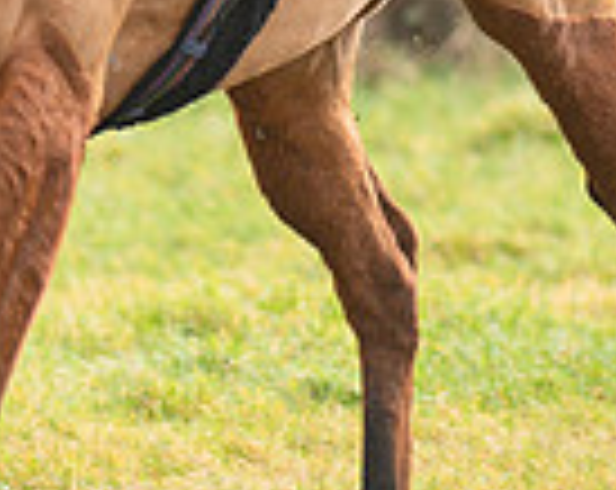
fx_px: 21067
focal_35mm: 1158
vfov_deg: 1.3
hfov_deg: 1.7
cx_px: 163
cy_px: -355
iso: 250
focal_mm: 135
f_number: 1.8
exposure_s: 1/1000
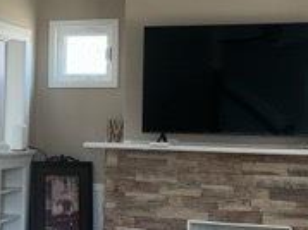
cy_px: 100
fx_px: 765
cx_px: 93
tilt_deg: +2.3
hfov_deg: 22.6
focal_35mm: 86
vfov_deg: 17.1
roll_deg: -1.9
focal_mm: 6.86
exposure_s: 1/121
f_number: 1.78
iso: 50
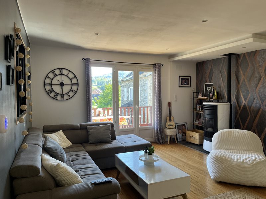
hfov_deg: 67.3
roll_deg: +0.7
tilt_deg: -1.9
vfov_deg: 53.1
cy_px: 100
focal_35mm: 26
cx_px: 133
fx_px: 200
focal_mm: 5.1
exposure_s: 1/100
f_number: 1.6
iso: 80
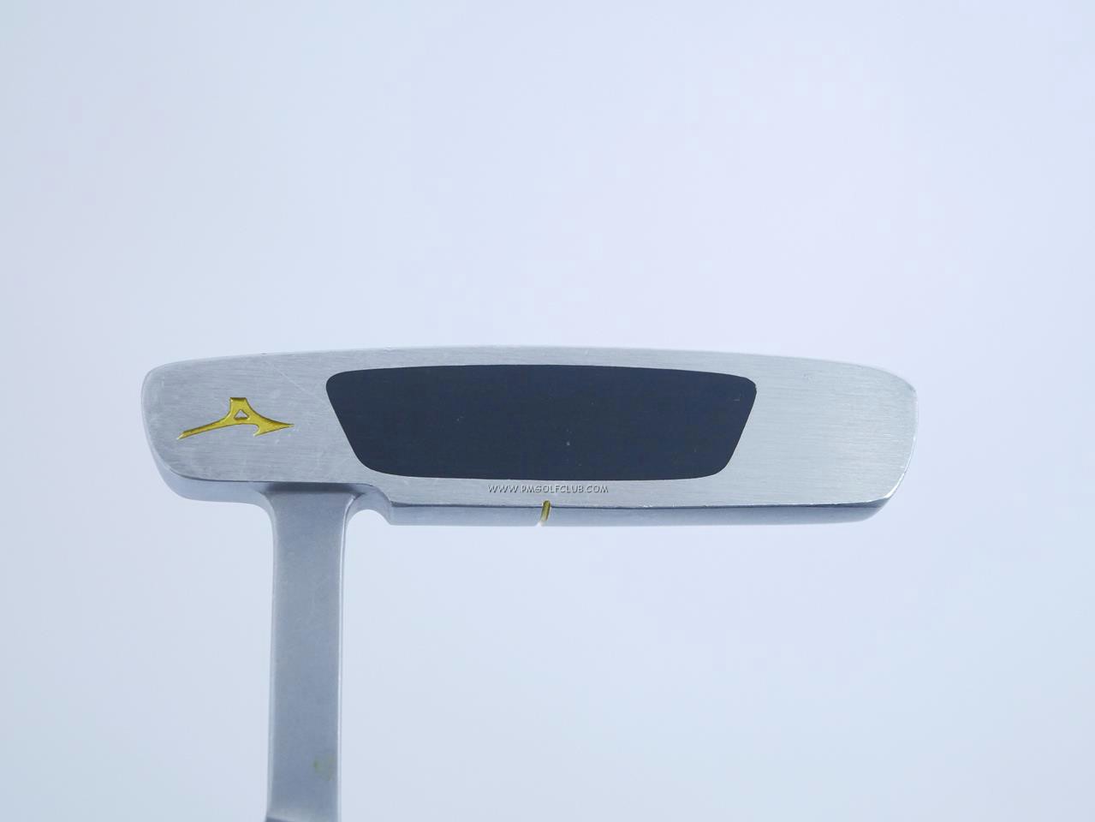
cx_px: 548
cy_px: 411
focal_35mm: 50
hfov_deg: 38.2
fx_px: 1582
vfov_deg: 29.1
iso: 1600
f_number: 4.5
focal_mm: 25
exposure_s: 1/80
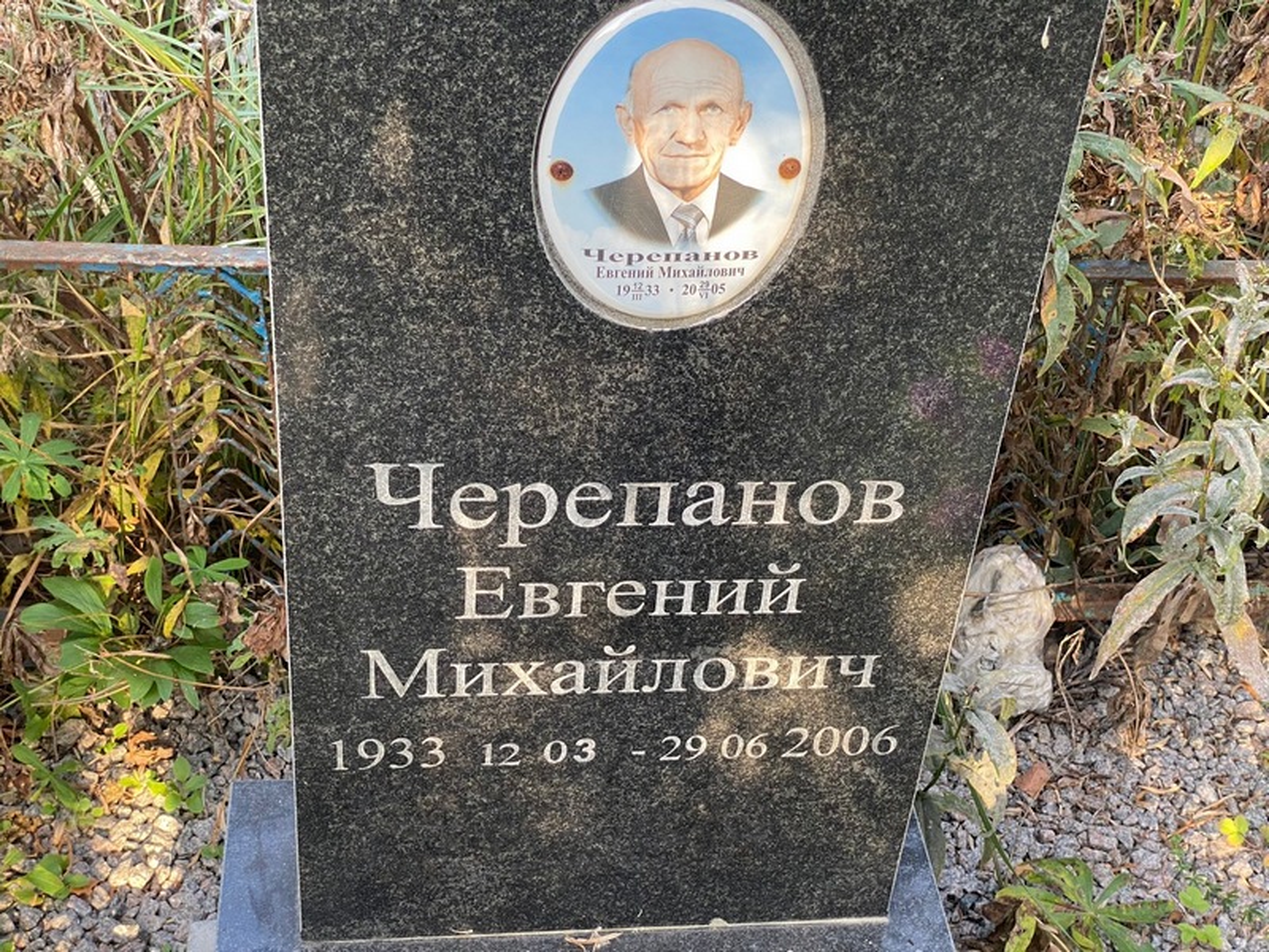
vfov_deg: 28.0
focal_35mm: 52
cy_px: 476
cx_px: 634
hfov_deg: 36.8
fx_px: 1906
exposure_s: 1/122
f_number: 2
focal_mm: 6
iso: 80
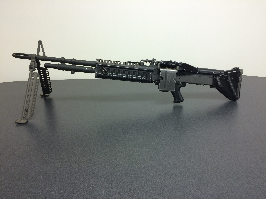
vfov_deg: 48.2
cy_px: 100
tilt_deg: -20.5
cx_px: 133
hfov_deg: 61.7
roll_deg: +1.1
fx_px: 223
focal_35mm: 29
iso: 125
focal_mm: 4.15
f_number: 2.2
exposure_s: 1/30
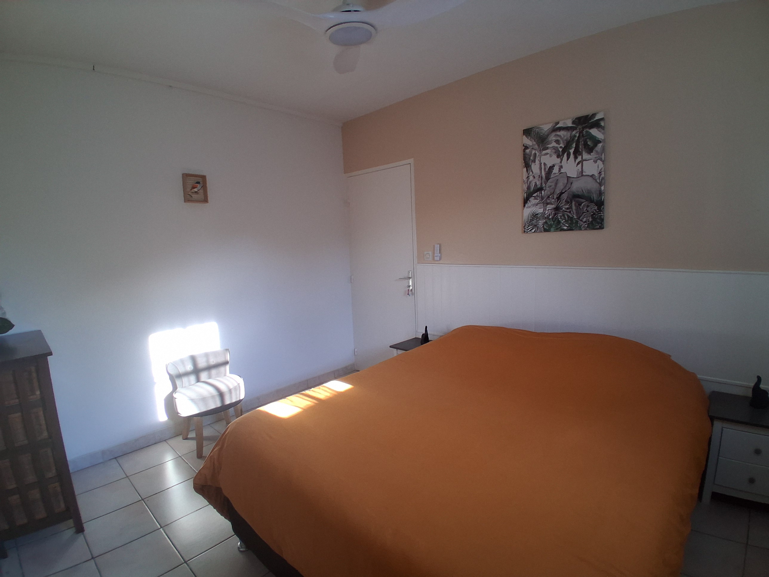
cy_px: 288
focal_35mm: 17
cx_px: 384
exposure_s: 1/100
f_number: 2.2
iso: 100
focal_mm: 1.4
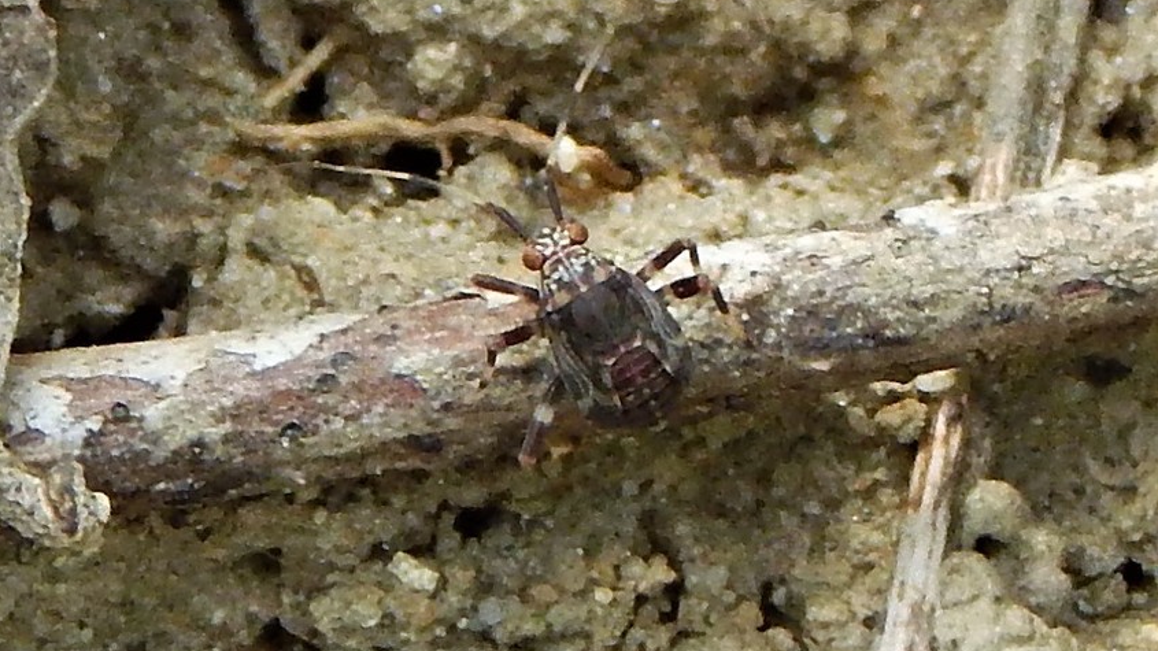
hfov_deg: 13.9
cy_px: 259
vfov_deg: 7.8
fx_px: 4759
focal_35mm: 155
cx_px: 581
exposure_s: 1/250
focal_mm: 25.3
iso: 280
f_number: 4.9
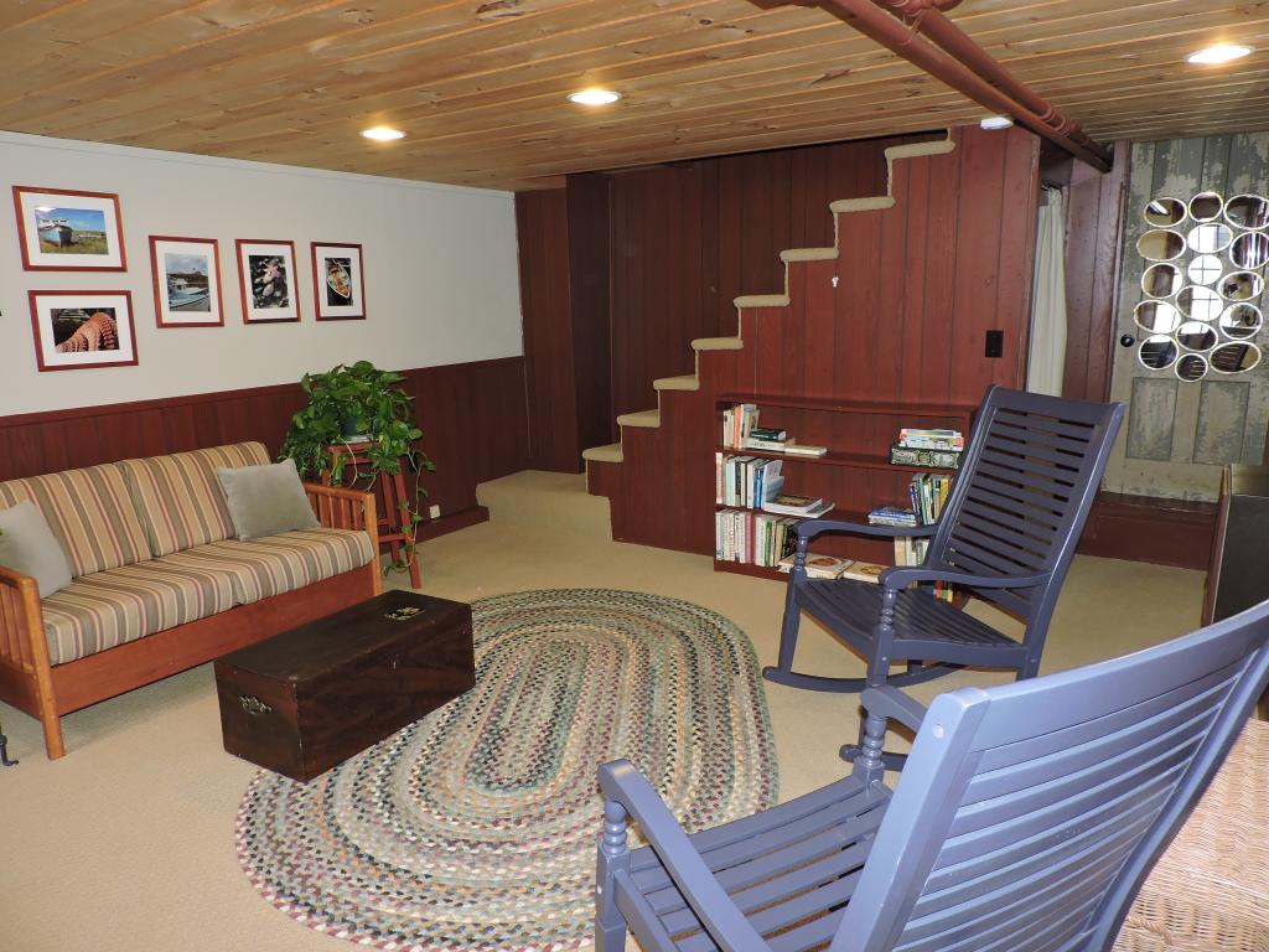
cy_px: 476
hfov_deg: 71.6
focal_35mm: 24
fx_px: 880
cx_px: 634
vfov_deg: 56.8
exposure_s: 1/30
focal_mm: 4.3
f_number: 3
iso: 200
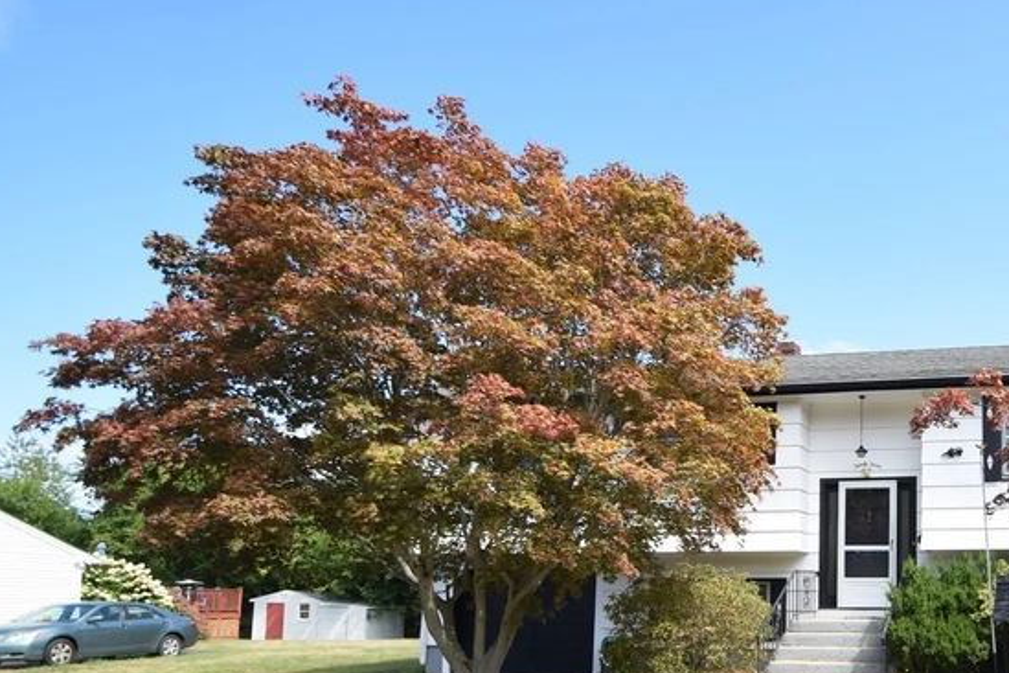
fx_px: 785
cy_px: 518
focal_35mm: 28
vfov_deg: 44.6
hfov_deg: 56.0
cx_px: 921
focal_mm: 10
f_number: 6.3
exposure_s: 1/160
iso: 100
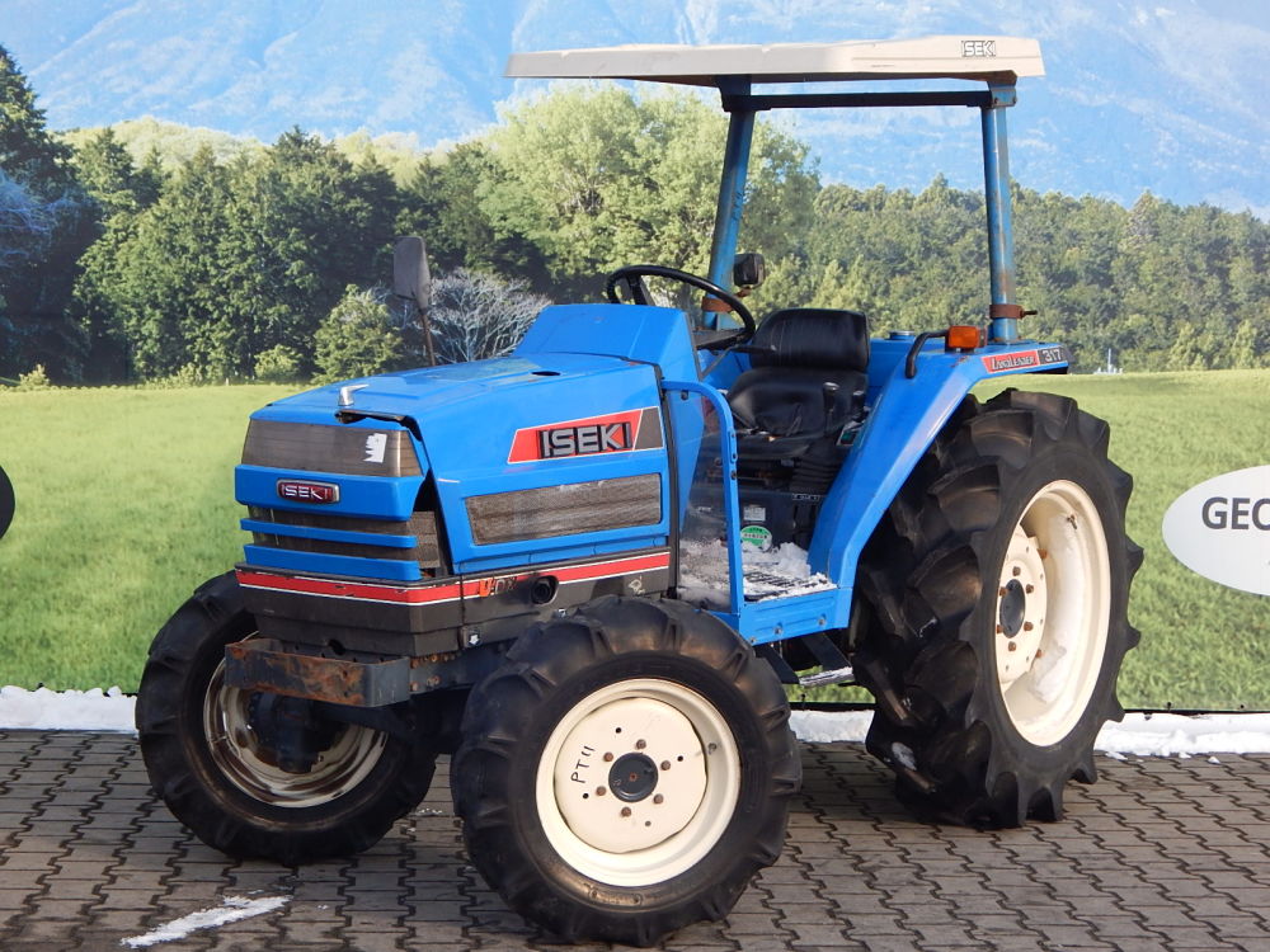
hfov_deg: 28.2
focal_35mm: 69
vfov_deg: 21.3
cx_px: 635
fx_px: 2531
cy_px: 476
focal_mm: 12.3
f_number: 4.1
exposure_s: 1/200
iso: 125
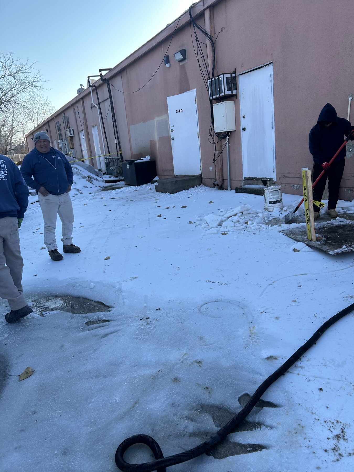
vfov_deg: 67.3
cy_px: 236
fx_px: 355
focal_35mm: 26
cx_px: 177
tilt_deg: -10.1
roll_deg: +6.9
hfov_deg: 53.1
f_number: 1.5
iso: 50
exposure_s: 1/1159
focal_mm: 5.7
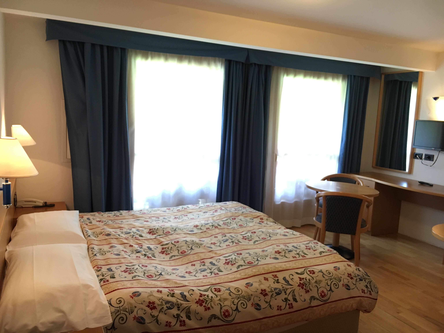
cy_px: 166
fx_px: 372
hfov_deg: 61.7
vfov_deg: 48.2
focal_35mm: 29
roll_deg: -2.4
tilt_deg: -6.6
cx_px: 222
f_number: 2.2
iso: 160
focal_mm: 4.15
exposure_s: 1/33
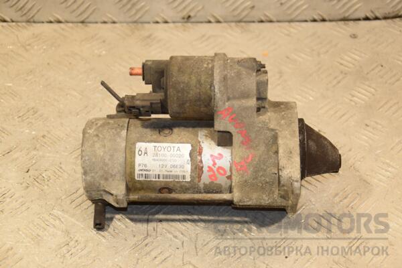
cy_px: 134
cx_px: 201
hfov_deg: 27.0
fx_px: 837
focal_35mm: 75
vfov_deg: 18.2
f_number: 5
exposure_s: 1/200
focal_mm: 50
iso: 800
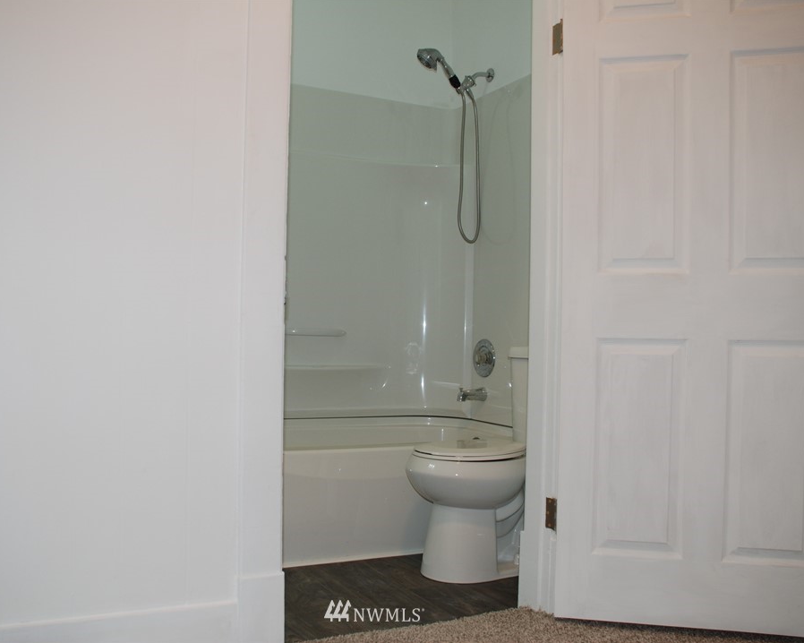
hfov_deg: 52.8
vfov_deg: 43.3
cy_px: 321
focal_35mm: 34
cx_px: 375
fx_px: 809
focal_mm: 20
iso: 200
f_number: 3.8
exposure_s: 1/60
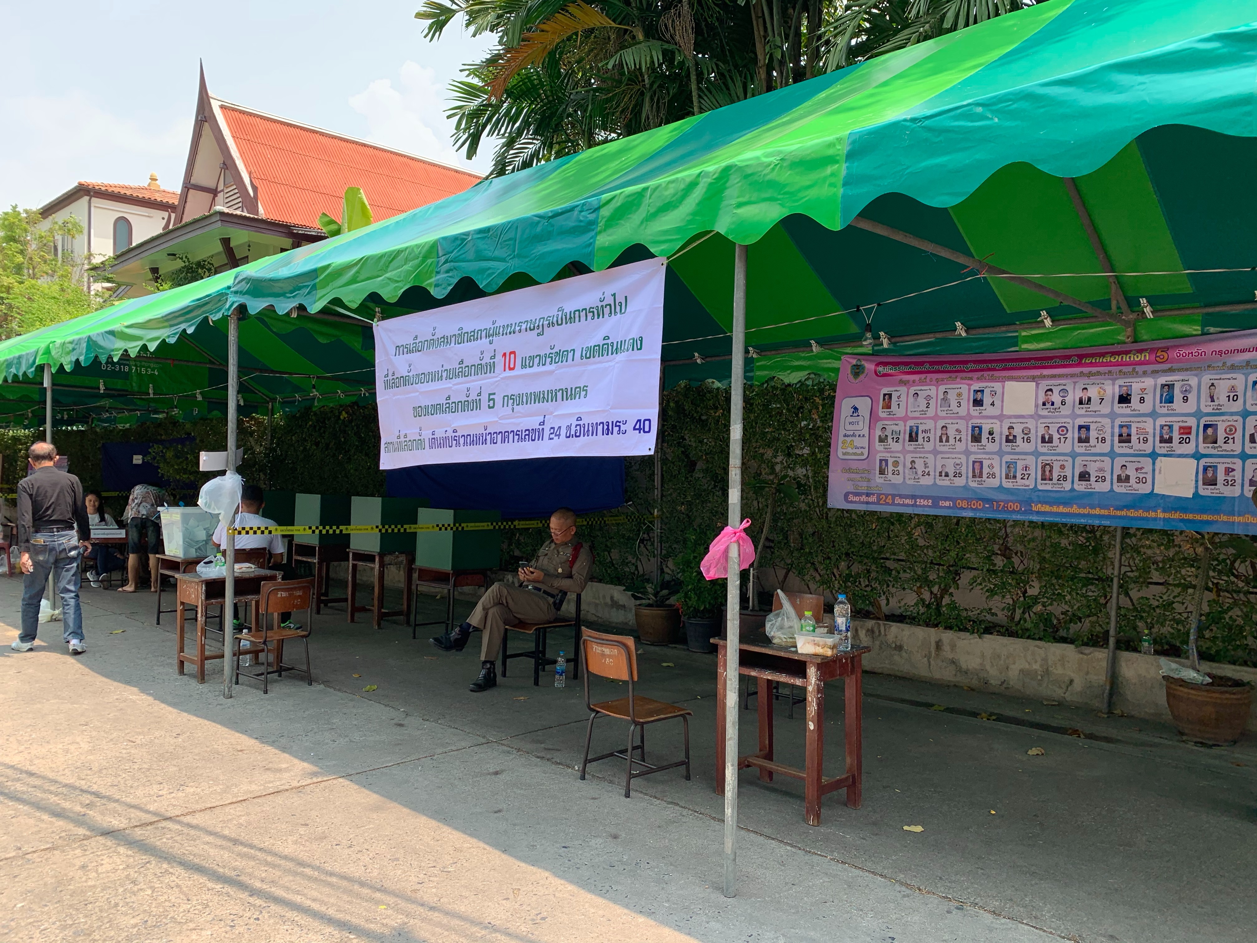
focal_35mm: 26
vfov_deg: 53.1
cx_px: 628
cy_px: 472
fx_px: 944
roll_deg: -1.9
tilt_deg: -2.0
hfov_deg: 67.3
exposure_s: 1/567
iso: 25
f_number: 1.8
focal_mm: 4.25
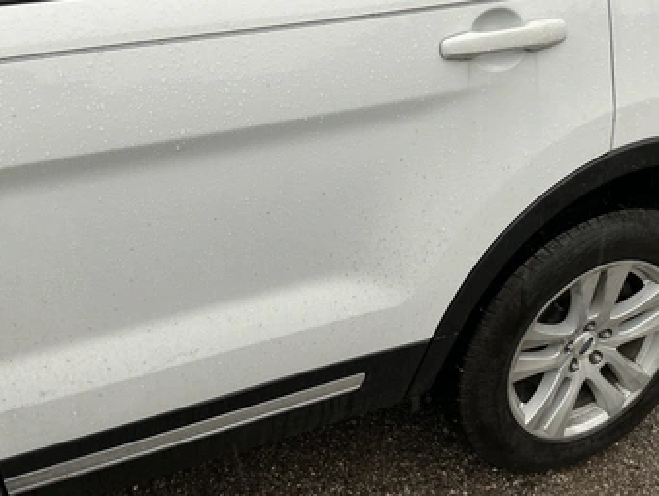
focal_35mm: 33
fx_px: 629
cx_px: 325
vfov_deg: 42.9
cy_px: 206
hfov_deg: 55.3
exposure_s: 1/96
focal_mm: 3
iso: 64
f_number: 1.8
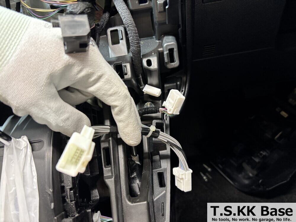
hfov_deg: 67.3
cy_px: 111
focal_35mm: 26
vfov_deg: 53.1
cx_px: 148
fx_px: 222
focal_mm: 5.96
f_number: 1.6
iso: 400
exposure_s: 1/40
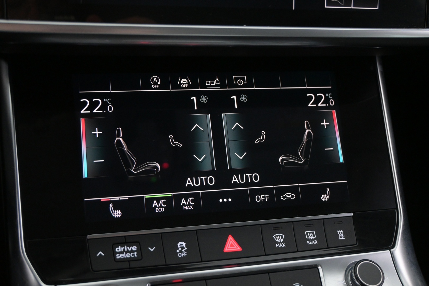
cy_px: 143
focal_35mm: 41
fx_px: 492
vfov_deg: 32.4
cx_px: 214
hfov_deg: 47.2
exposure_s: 1/40
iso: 2500
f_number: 4.5
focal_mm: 27.5
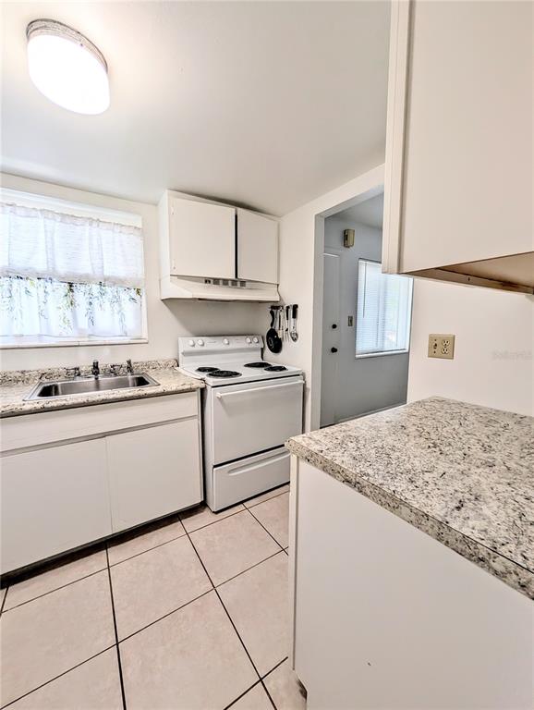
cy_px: 355
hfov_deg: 94.6
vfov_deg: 110.5
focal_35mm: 12
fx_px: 246
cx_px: 267
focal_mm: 2.02
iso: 56
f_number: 1.7
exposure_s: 1/132
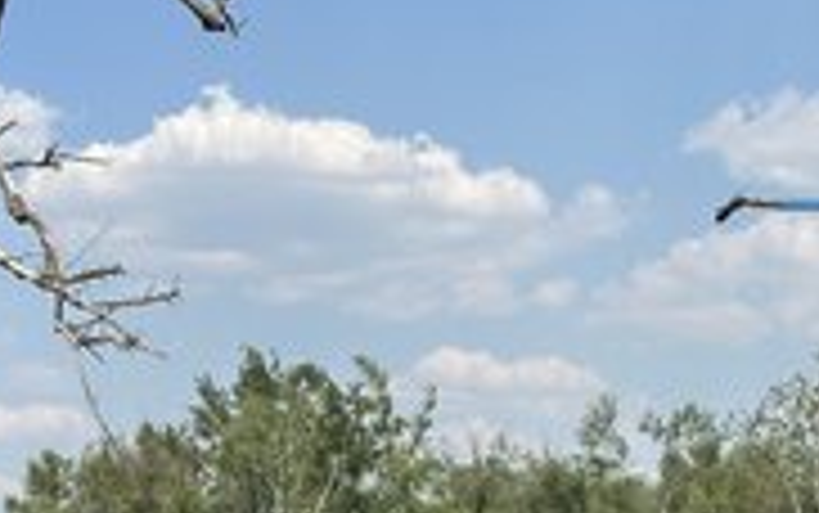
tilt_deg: +0.1
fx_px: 2501
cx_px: 549
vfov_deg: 11.4
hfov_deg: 18.5
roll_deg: -0.3
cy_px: 657
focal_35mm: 112
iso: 64
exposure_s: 1/3731
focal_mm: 6.86
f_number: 1.78
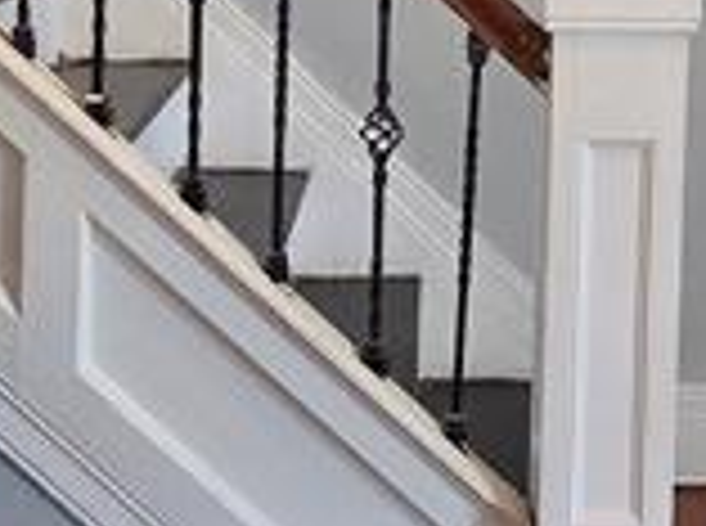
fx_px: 1730
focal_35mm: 85
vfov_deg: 16.4
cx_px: 589
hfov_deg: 22.7
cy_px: -139
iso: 320
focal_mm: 2.2
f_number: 2.2
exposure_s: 1/60
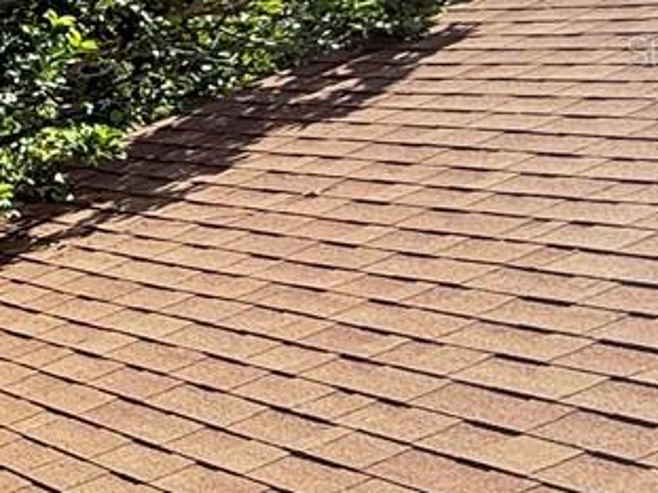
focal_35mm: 72
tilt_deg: +0.6
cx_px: -867
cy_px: 51
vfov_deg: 20.0
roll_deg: -0.8
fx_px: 1368
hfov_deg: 15.7
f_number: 2.2
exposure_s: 1/347
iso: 64
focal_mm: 2.22
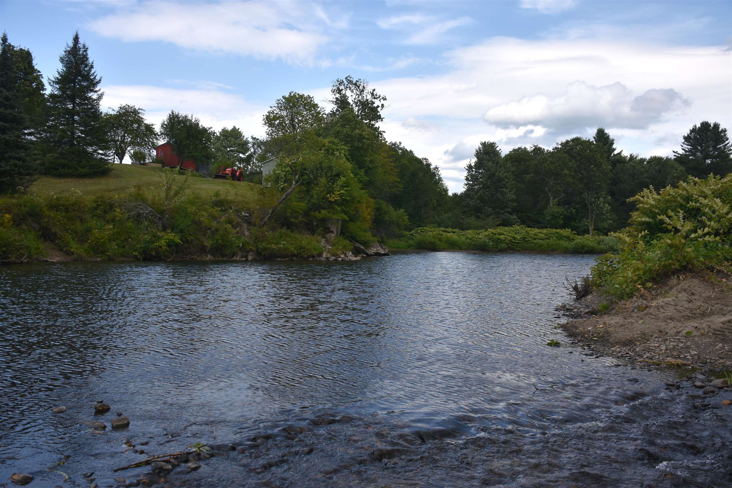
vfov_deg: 40.0
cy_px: 244
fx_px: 671
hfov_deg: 57.2
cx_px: 366
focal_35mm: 33
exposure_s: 1/250
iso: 100
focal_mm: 22
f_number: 5
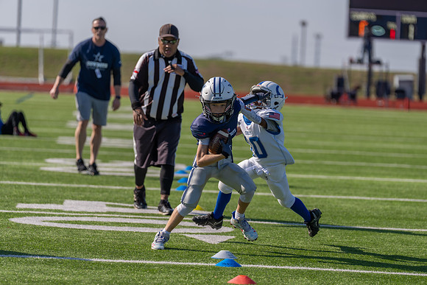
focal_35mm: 200
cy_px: 142
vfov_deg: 6.9
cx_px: 214
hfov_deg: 10.3
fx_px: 2373
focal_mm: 200
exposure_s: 1/1250
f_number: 3.5
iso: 100
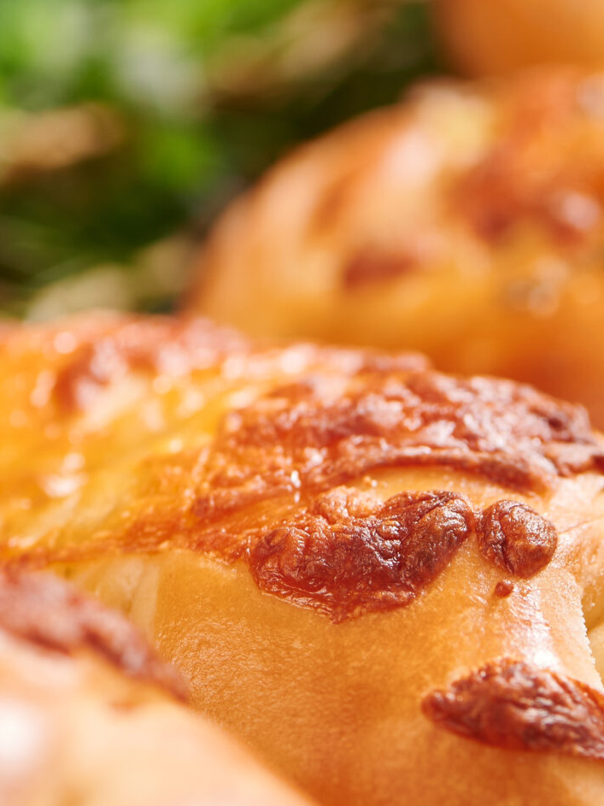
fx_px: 6376
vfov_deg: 7.2
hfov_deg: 5.4
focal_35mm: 274
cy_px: 525
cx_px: 466
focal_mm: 105
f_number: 4.5
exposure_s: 1/125
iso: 250
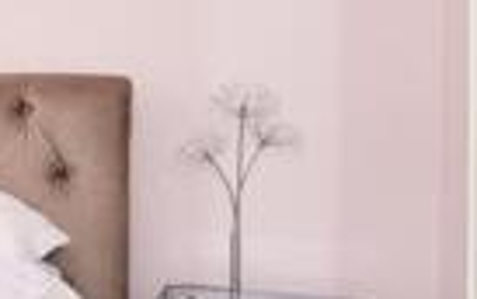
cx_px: -487
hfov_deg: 18.3
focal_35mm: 73
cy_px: 92
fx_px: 950
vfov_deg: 17.8
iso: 200
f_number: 7.1
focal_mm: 10
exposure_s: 1/200
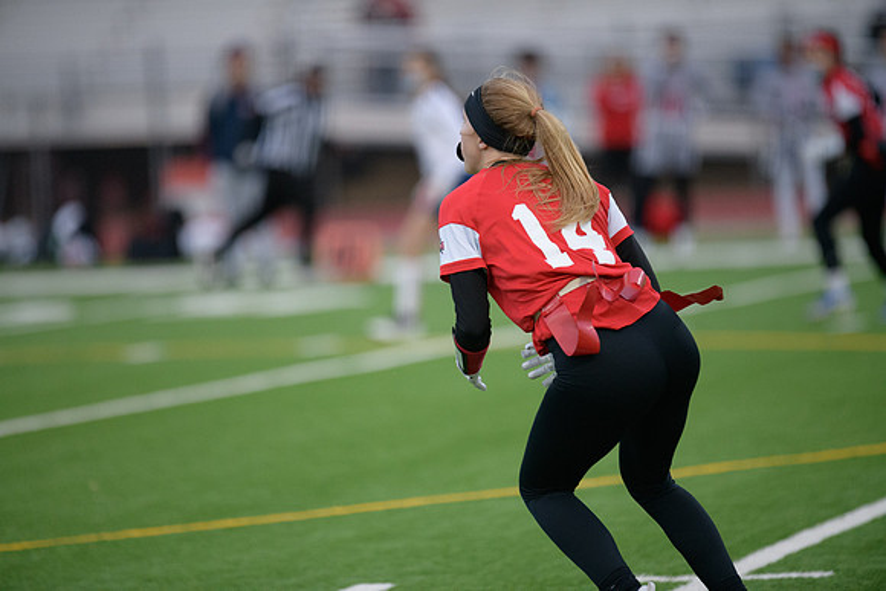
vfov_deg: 4.6
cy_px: 296
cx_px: 443
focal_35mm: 300
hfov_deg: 6.9
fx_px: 7385
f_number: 2.8
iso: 3200
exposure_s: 1/3200
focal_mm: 300
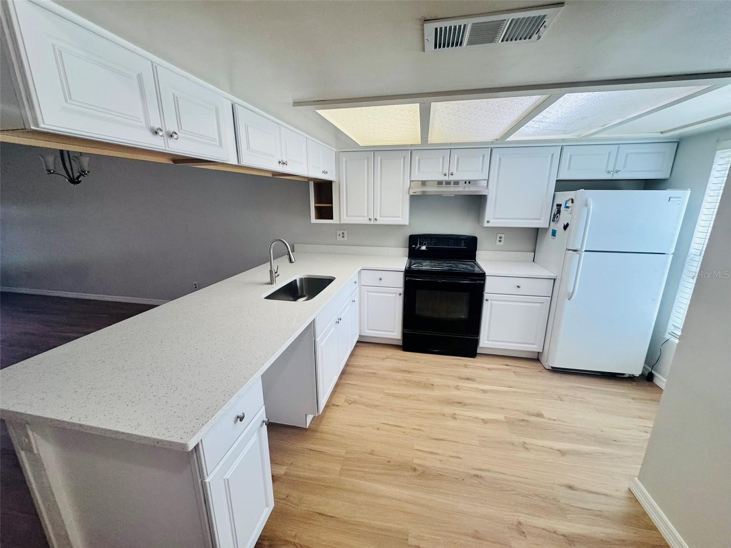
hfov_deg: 102.1
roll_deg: -0.1
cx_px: 366
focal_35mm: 14
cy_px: 274
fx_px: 296
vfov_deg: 85.7
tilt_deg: -15.0
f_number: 2.2
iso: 250
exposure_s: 1/120
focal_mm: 2.22
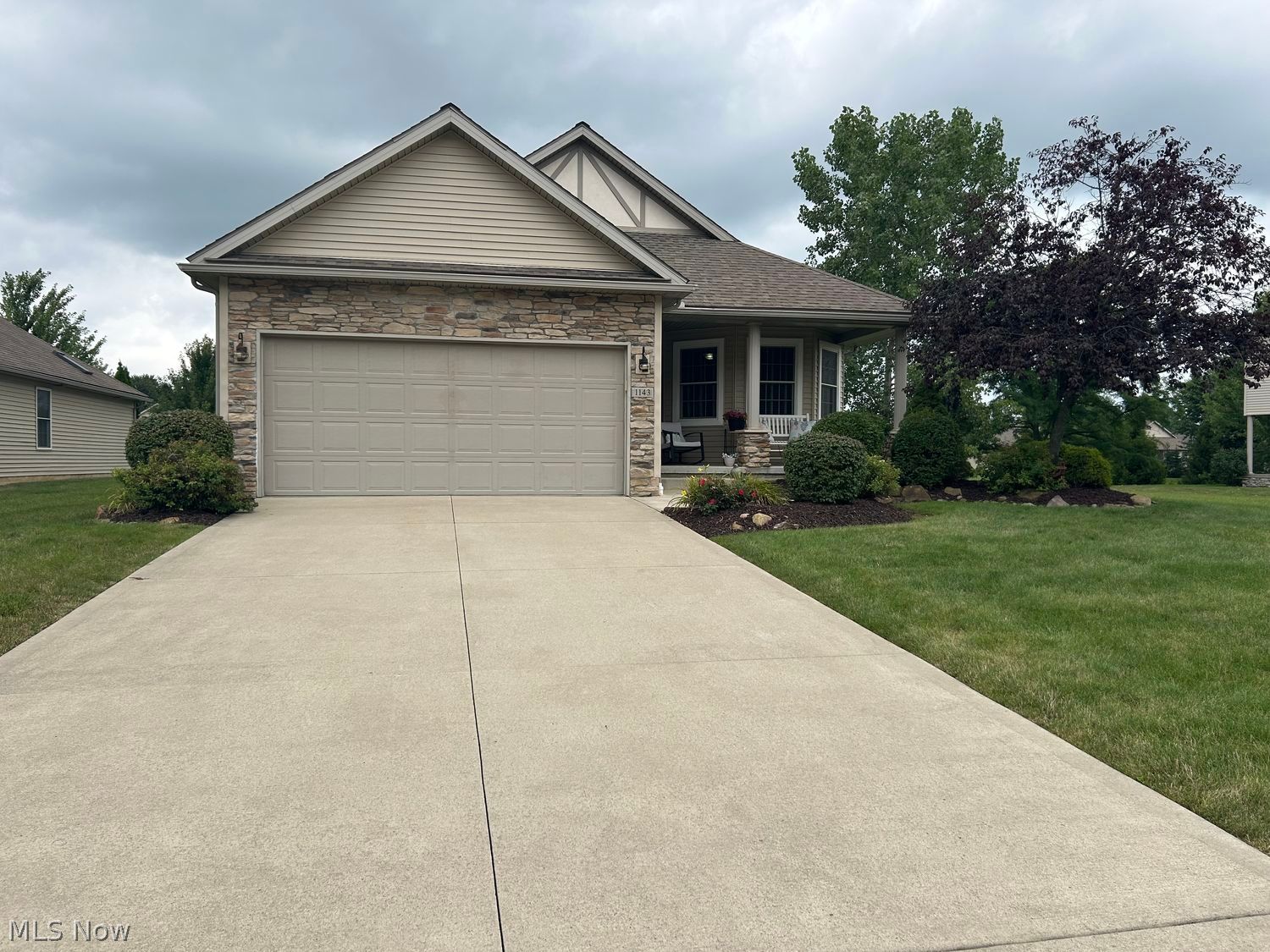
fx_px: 954
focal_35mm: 26
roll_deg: +0.0
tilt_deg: -1.7
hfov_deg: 67.3
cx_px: 635
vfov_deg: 53.1
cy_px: 476
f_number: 1.5
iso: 50
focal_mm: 5.7
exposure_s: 1/1934
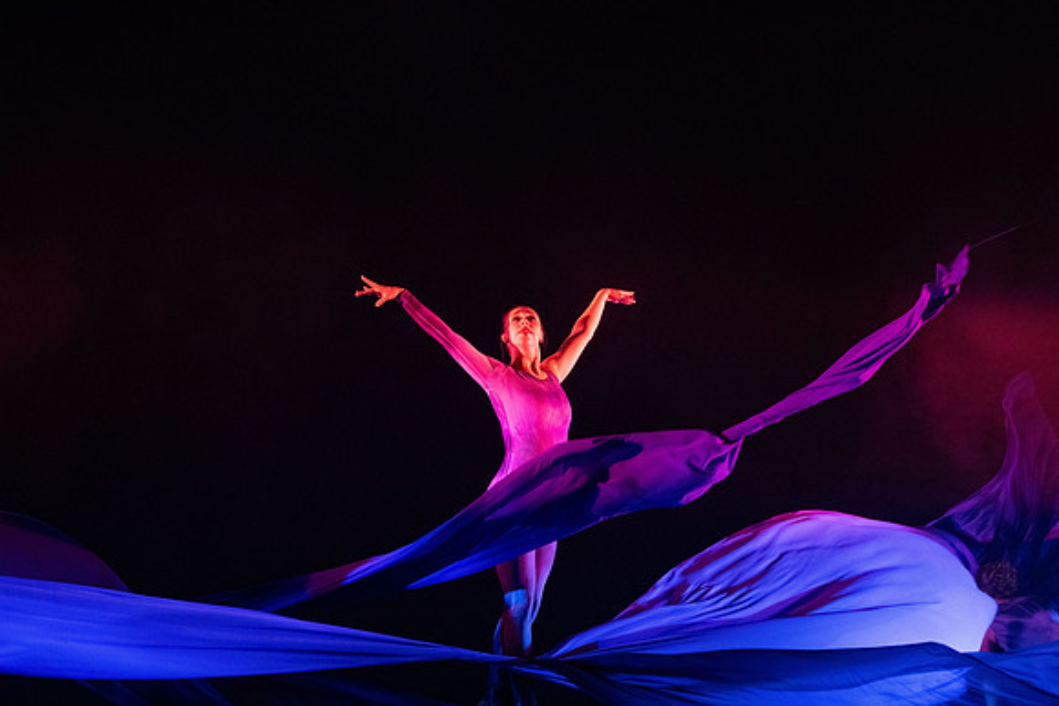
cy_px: 353
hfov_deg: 21.5
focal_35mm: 95
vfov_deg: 14.4
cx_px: 530
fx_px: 2795
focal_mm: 95
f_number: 2.8
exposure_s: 1/400
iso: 6400
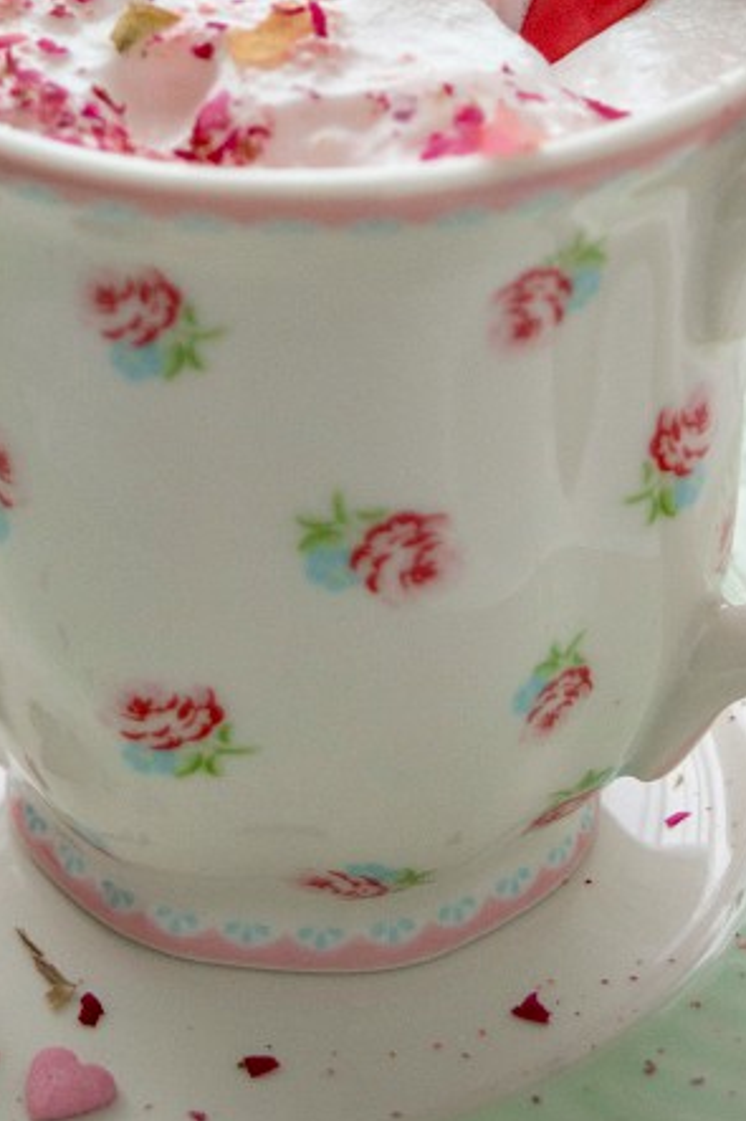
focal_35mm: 118
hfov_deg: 11.6
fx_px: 3670
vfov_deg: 16.7
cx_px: 330
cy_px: -164
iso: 200
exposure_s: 1/80
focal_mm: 34
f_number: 4.5
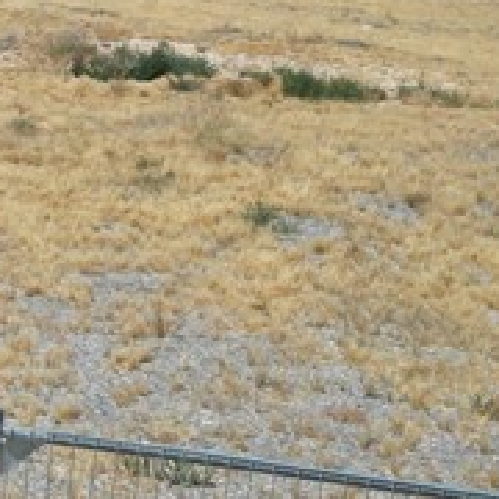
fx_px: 1973
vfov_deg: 14.4
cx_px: -618
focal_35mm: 121
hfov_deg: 12.1
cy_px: 172
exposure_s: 1/4000
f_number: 1.7
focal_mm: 6.72
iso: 110
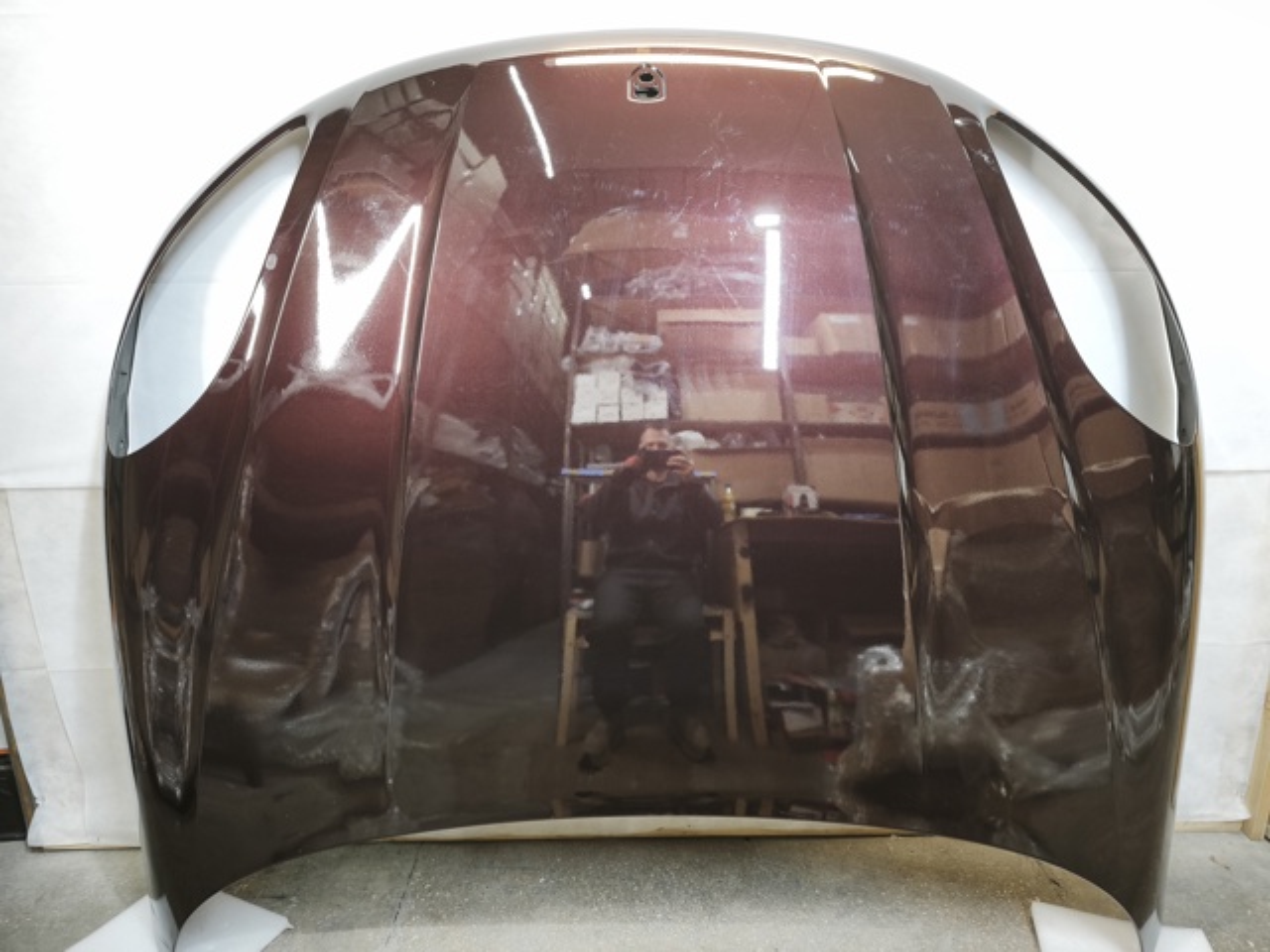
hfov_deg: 73.9
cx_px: 635
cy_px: 476
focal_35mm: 23
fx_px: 844
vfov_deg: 58.9
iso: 400
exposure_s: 1/50
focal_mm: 6.45
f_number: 1.62
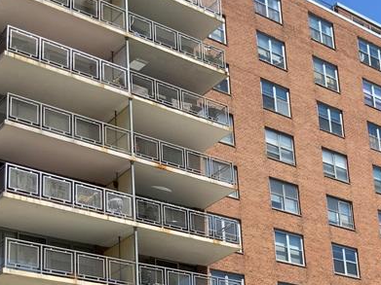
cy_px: 317
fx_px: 836
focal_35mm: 76
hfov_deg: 25.0
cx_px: 338
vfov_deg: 18.6
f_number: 1.8
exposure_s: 1/1377
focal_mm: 3
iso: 16
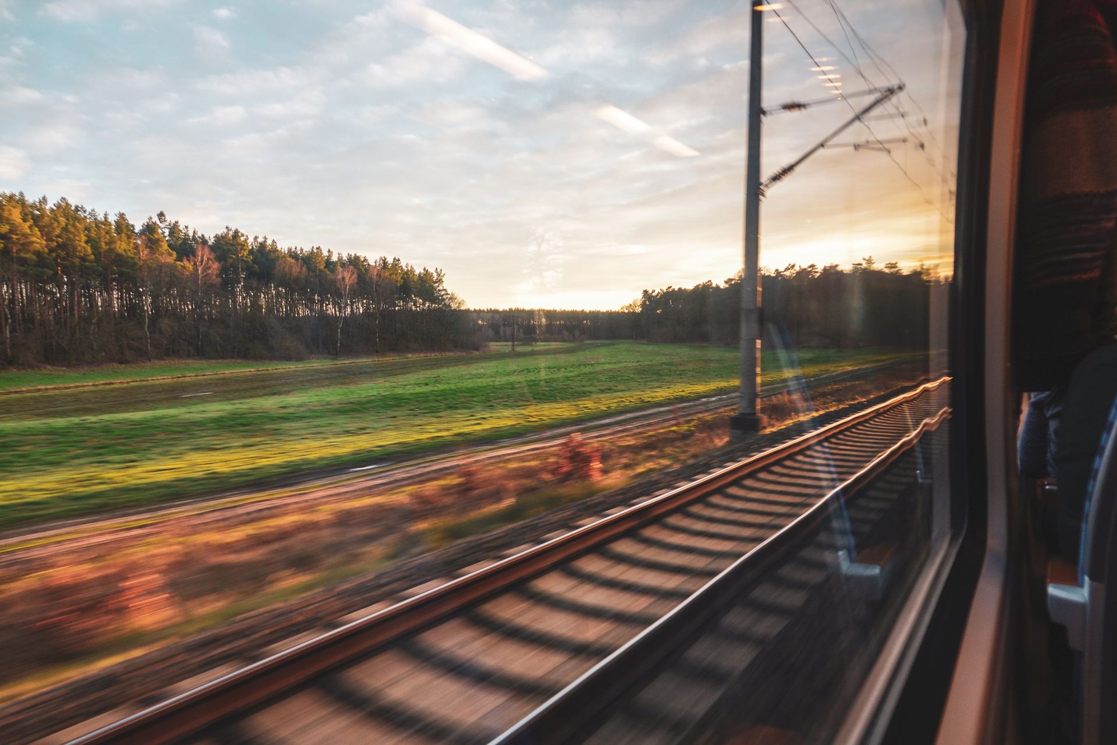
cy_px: 372
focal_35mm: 24
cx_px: 558
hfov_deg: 73.7
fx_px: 745
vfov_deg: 53.1
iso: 100
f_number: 2.4
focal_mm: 8.8
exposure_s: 1/125
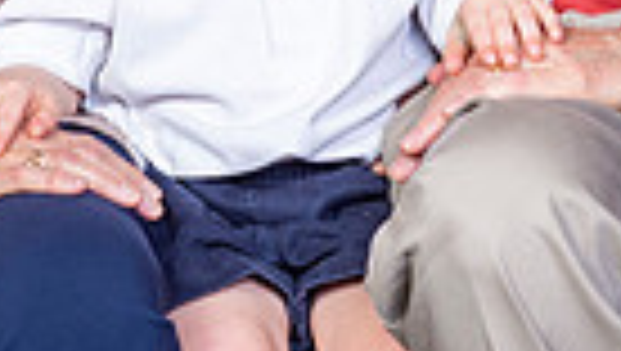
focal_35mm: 374
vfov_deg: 3.2
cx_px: 230
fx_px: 6166
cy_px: -495
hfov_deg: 5.8
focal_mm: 85
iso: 400
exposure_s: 1/125
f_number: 8
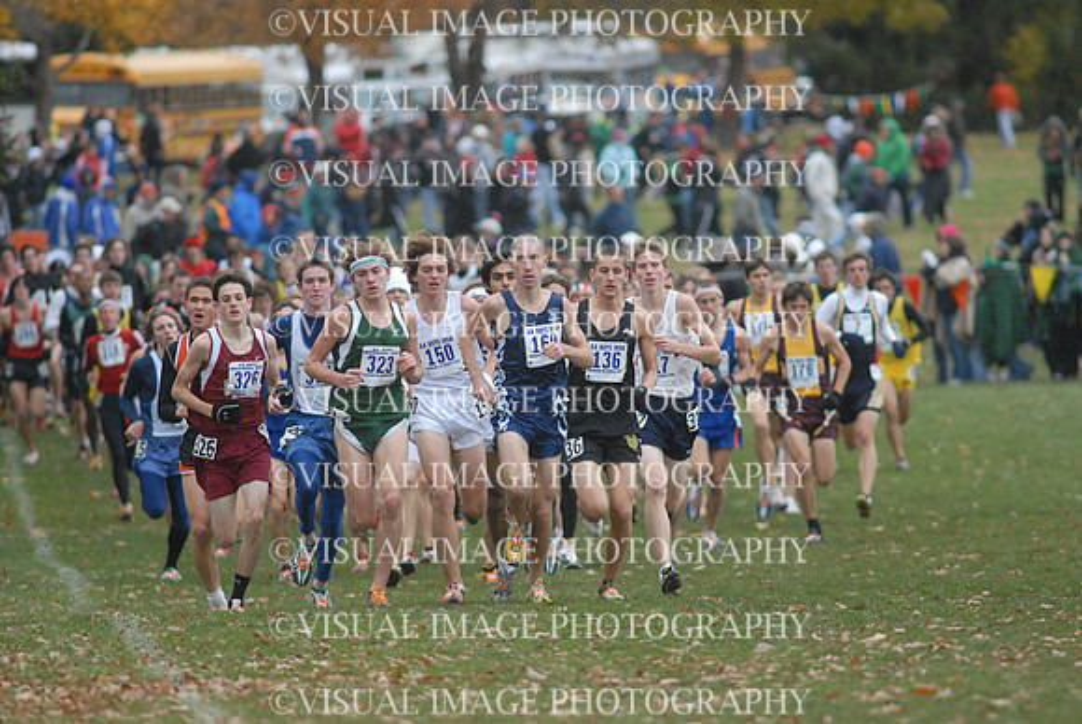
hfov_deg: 4.6
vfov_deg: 3.1
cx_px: 541
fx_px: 13538
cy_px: 362
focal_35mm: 450
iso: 800
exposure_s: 1/640
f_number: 4
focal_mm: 300
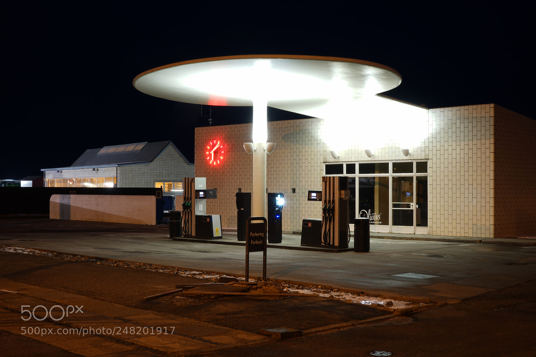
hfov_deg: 41.1
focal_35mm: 48
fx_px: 714
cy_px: 178
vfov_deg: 28.1
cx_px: 268
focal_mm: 48
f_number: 22
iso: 80
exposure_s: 54
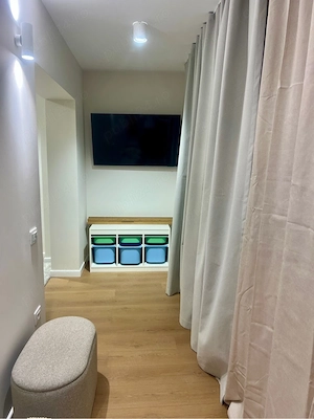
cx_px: 157
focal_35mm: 26
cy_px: 210
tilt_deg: -8.9
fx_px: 314
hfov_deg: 53.1
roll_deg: -0.9
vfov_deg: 67.3
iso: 100
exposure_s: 1/100
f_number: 1.5
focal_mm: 5.7
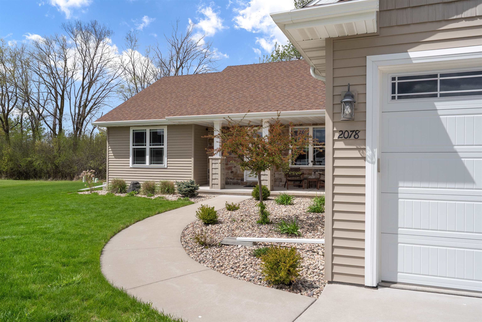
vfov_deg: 47.9
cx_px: 241
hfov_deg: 67.4
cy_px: 161
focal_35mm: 27
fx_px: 361
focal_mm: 27
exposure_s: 1/400
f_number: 11
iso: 640
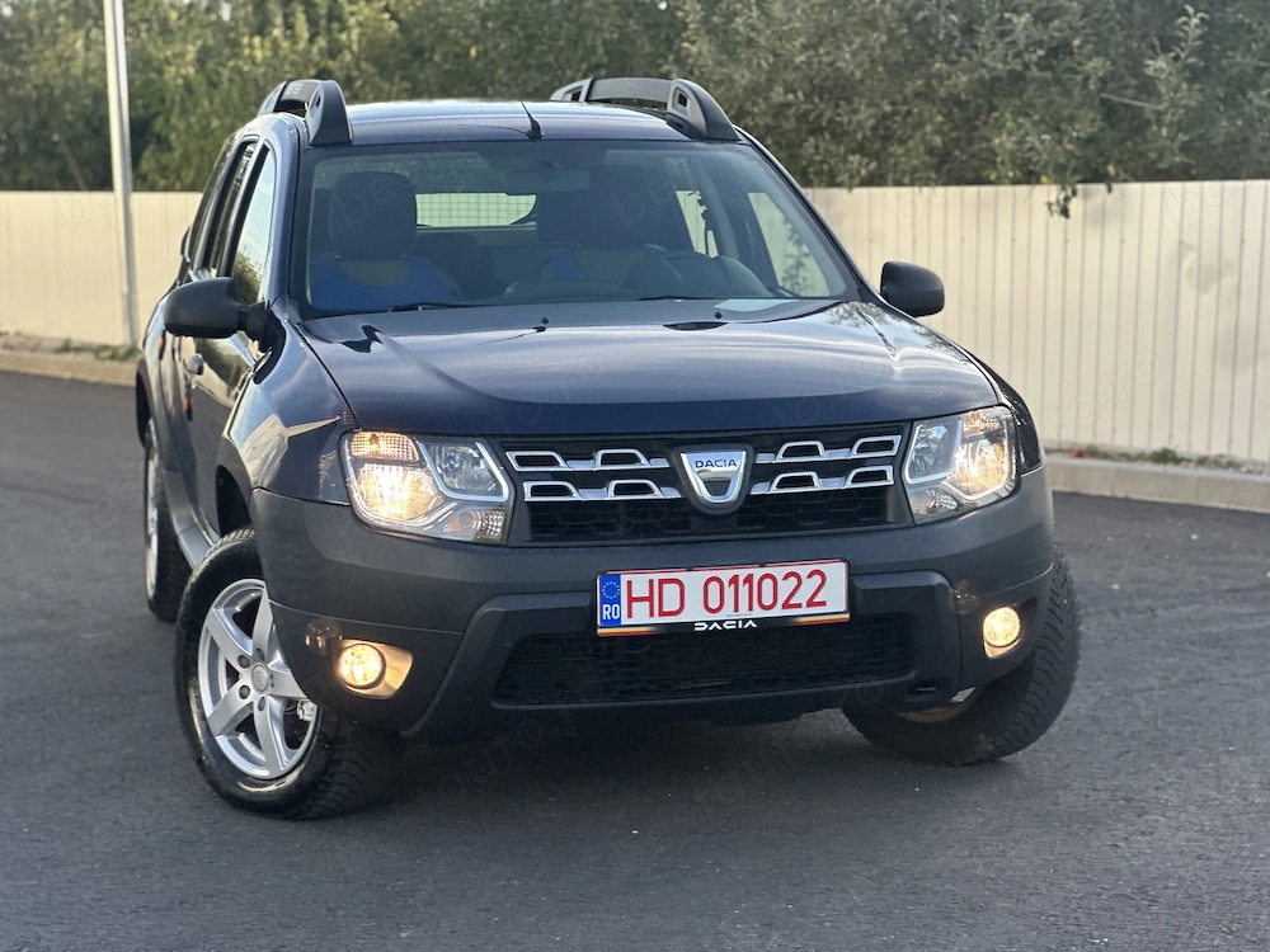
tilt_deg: -5.7
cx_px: 635
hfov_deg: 25.3
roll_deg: +0.8
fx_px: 2825
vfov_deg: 19.1
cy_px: 476
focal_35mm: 77
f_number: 2.8
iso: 32
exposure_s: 1/121
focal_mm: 9
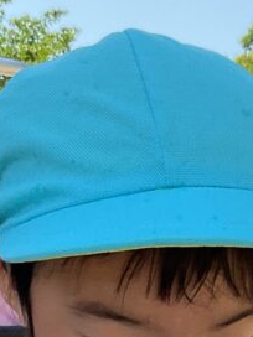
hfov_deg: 13.4
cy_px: 467
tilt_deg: -6.7
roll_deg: +2.6
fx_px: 1062
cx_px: 234
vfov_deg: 16.8
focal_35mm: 109
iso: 16
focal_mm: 3
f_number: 1.8
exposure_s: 1/804
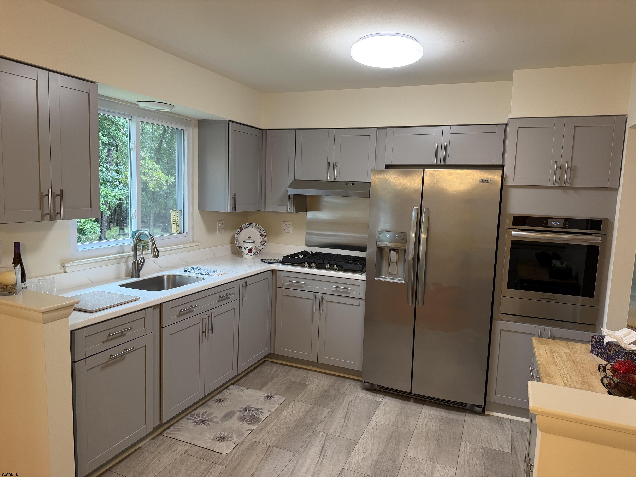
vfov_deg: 56.8
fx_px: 441
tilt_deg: -6.6
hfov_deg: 71.6
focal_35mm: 24
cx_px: 318
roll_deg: -2.4
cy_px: 238
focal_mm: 6.76
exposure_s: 1/60
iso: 160
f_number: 1.78
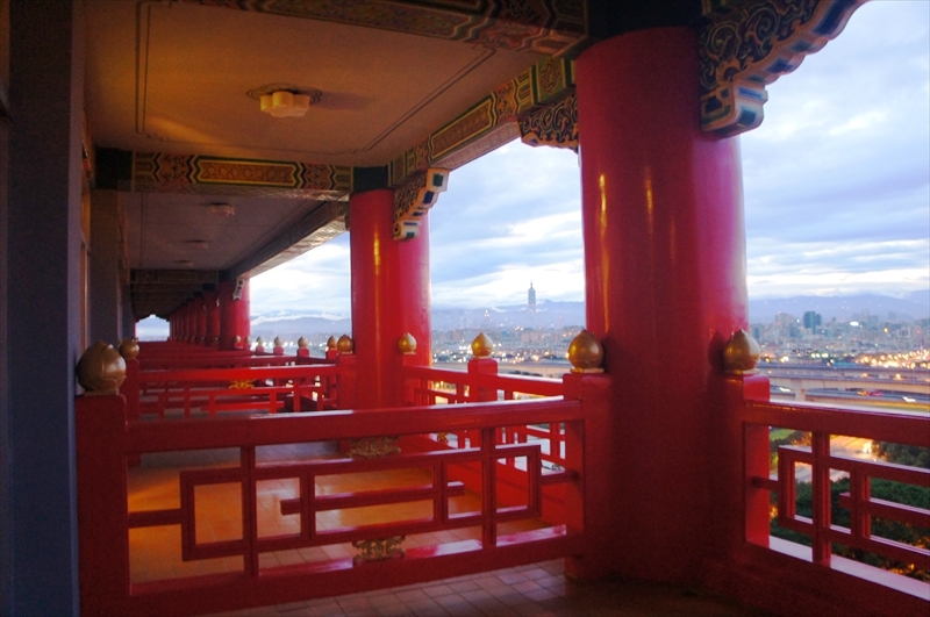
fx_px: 697
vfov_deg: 47.8
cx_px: 465
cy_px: 308
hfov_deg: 67.5
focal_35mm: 27
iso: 1600
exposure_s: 1/4
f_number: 3.5
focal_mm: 18
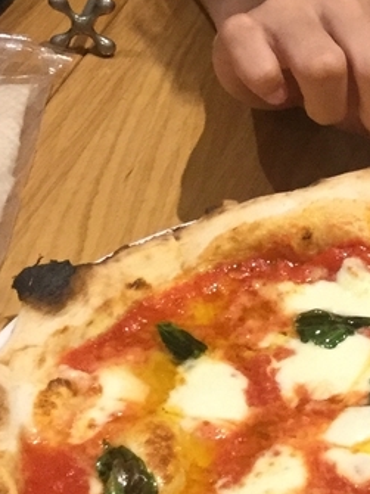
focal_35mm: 111
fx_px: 1583
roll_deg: -4.1
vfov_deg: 17.2
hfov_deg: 12.8
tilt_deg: -23.0
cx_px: 500
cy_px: -40
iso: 125
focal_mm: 3.3
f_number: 2.4
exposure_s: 1/30
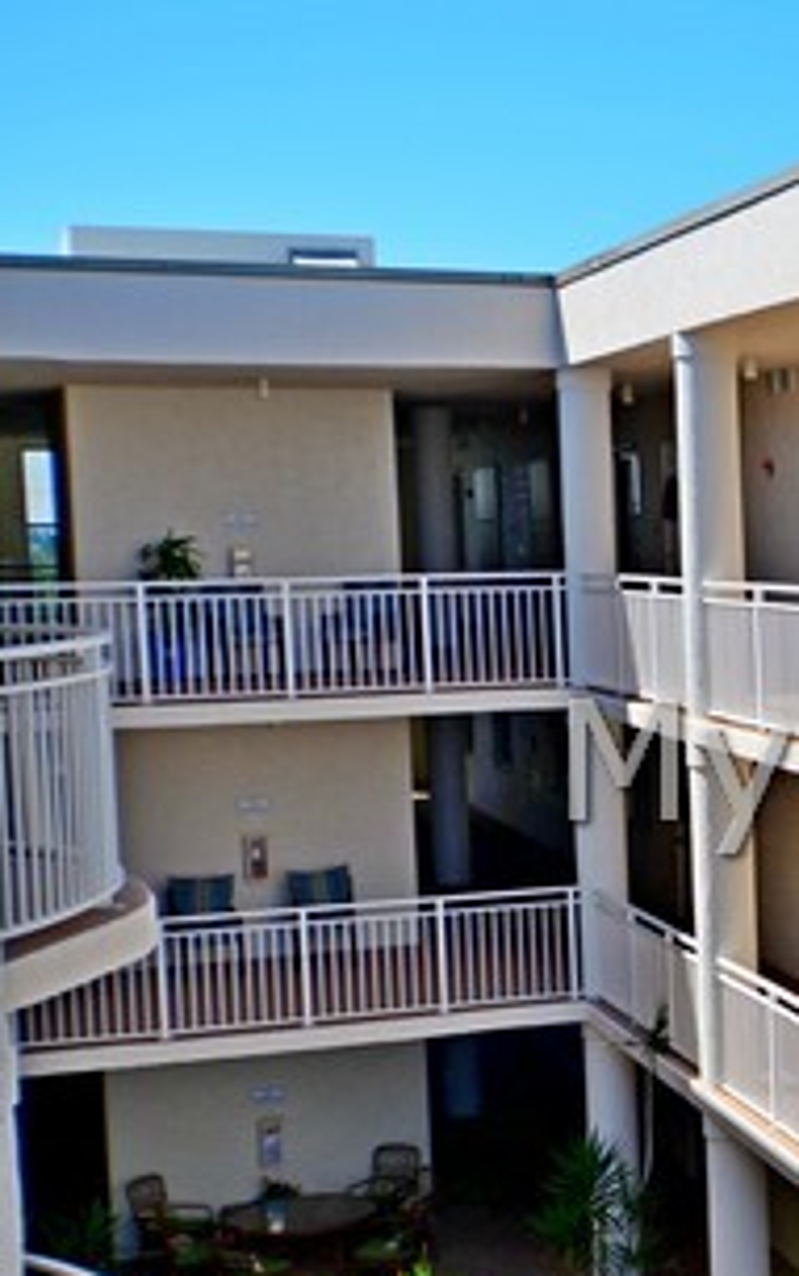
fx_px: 2679
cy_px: 761
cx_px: 1305
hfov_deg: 15.3
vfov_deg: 26.7
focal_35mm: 77
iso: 100
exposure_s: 1/250
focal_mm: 24
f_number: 8
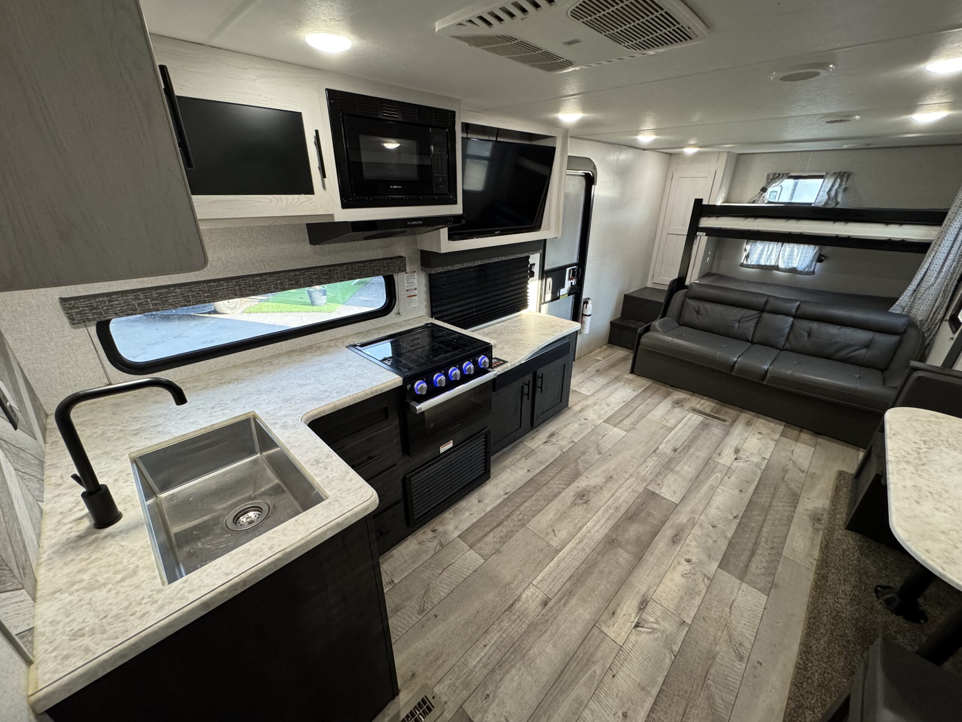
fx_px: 389
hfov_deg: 102.1
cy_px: 361
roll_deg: +0.0
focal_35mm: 14
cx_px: 481
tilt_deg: -23.5
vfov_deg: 85.7
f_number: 2.2
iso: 320
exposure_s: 1/74
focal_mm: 2.22
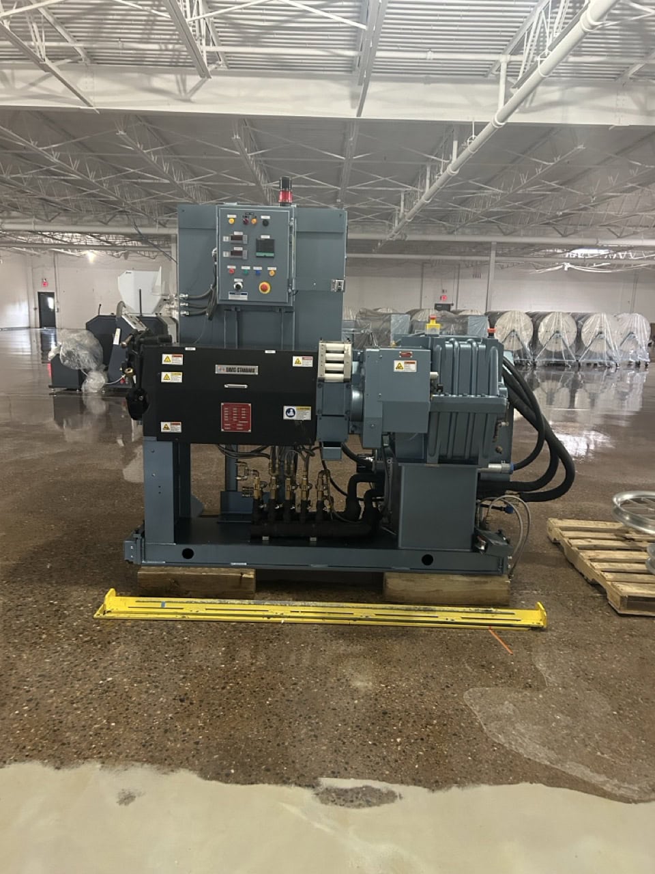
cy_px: 437
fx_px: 656
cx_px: 328
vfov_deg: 67.3
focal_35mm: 26
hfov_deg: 53.1
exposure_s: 1/40
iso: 500
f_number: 1.5
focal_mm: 5.7
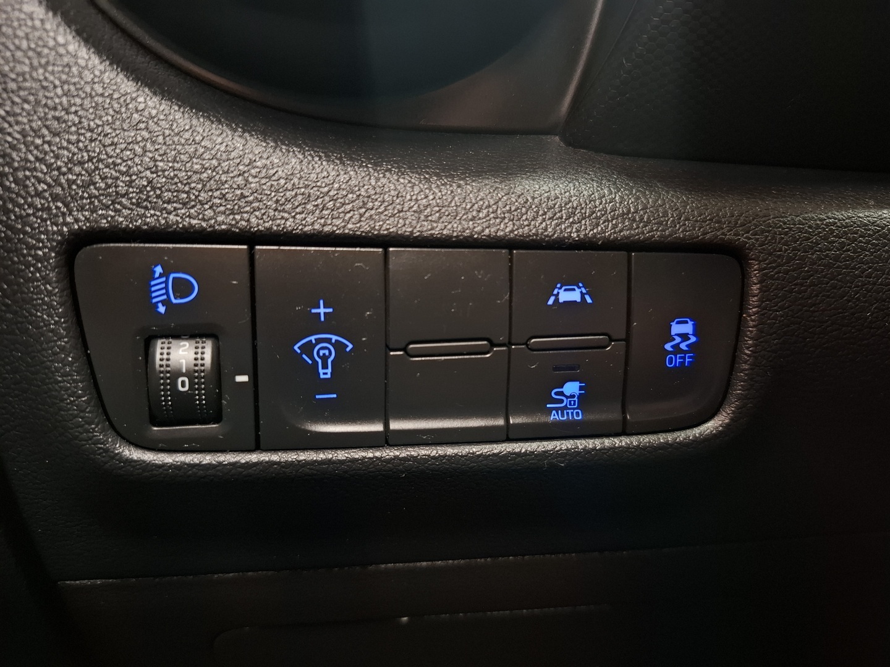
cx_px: 445
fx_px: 591
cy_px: 334
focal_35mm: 23
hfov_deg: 73.9
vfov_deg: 58.9
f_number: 1.8
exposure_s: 1/24
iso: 500
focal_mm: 5.54
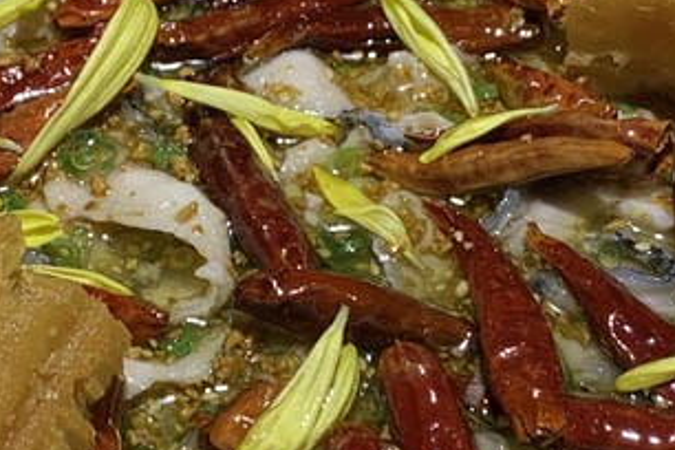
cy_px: 132
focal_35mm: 106
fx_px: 1987
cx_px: 245
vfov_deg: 12.9
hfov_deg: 19.2
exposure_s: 1/98
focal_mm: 4.25
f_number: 1.8
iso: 64
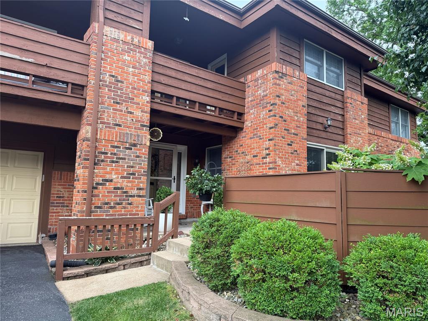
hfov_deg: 71.6
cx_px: 214
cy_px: 160
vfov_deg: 56.8
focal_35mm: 24
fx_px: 297
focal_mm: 6.76
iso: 100
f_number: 1.78
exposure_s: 1/121
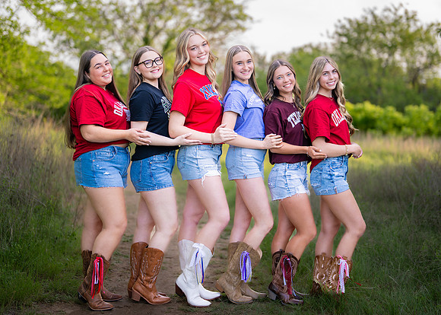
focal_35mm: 61
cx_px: 229
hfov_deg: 32.3
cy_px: 135
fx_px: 762
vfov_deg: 23.3
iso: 200
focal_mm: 50
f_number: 1.2
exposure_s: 1/1000
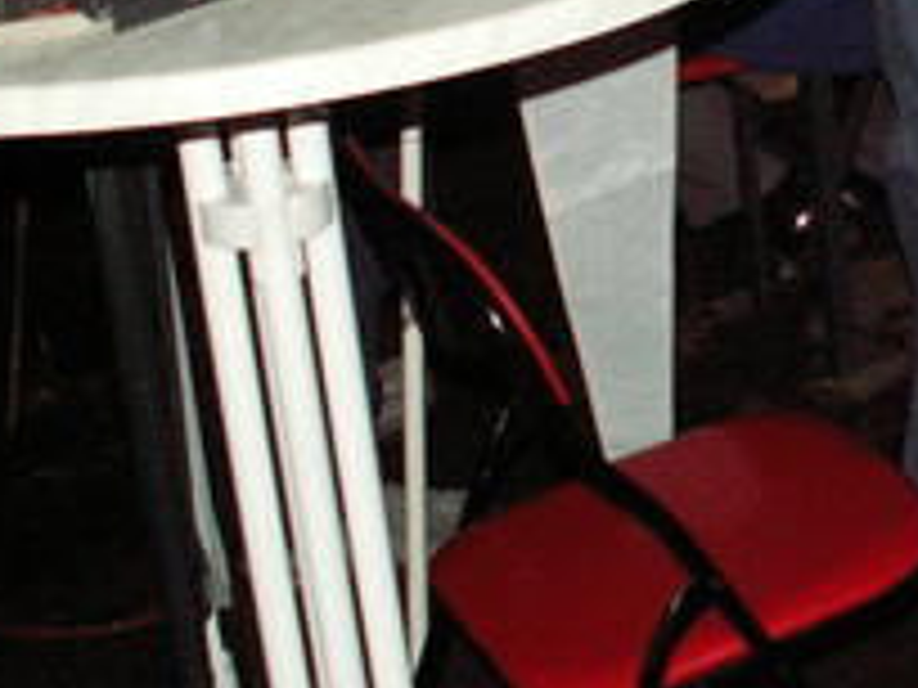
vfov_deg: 13.4
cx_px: 1228
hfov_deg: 16.8
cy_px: 81
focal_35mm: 110
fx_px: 2917
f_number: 2.8
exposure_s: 1/40
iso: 160
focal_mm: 5.86
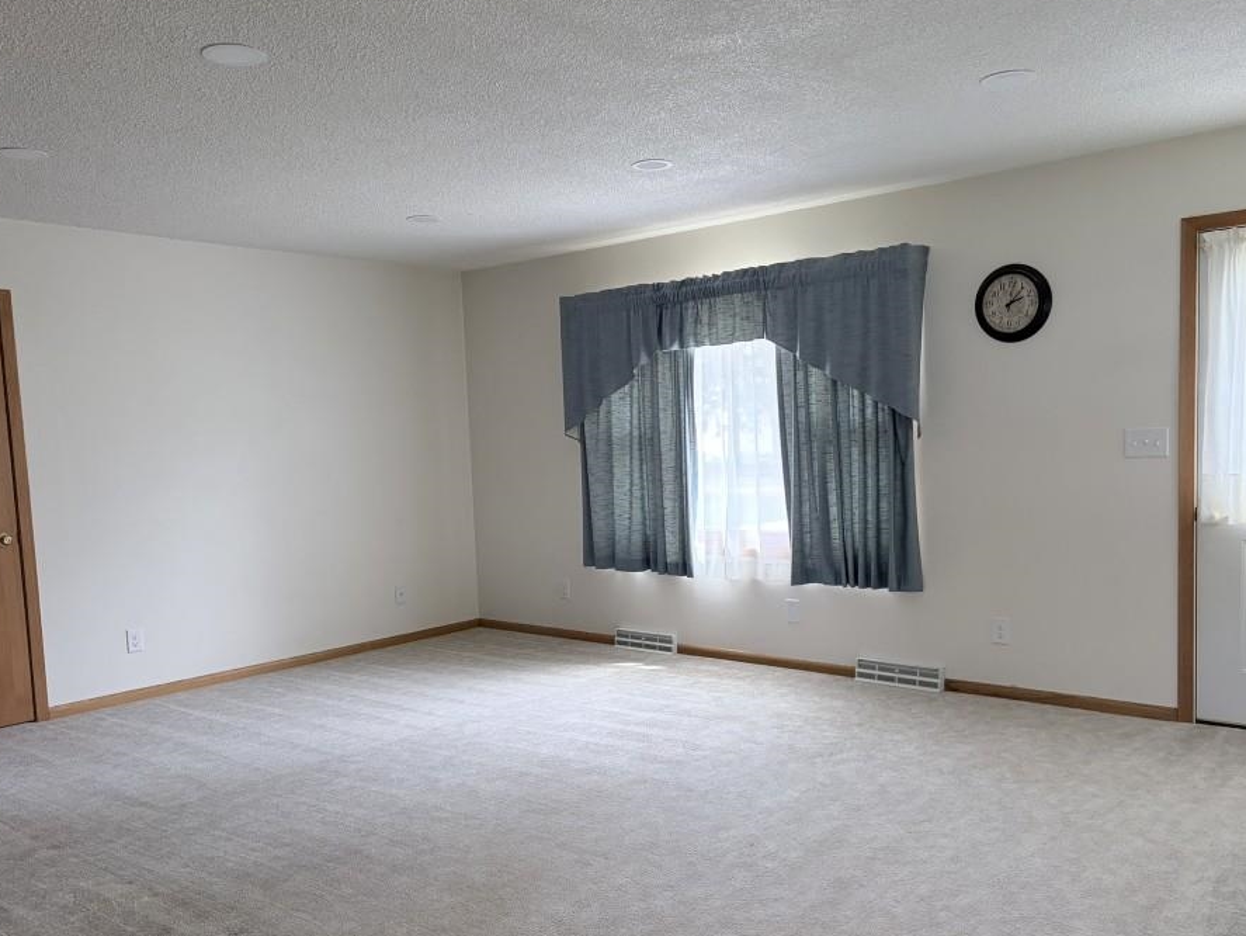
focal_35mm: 30
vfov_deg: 46.7
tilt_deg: -4.3
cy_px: 519
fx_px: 1080
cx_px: 631
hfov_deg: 59.9
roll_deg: +2.1
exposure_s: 1/120
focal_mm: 5.96
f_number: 1.6
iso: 200
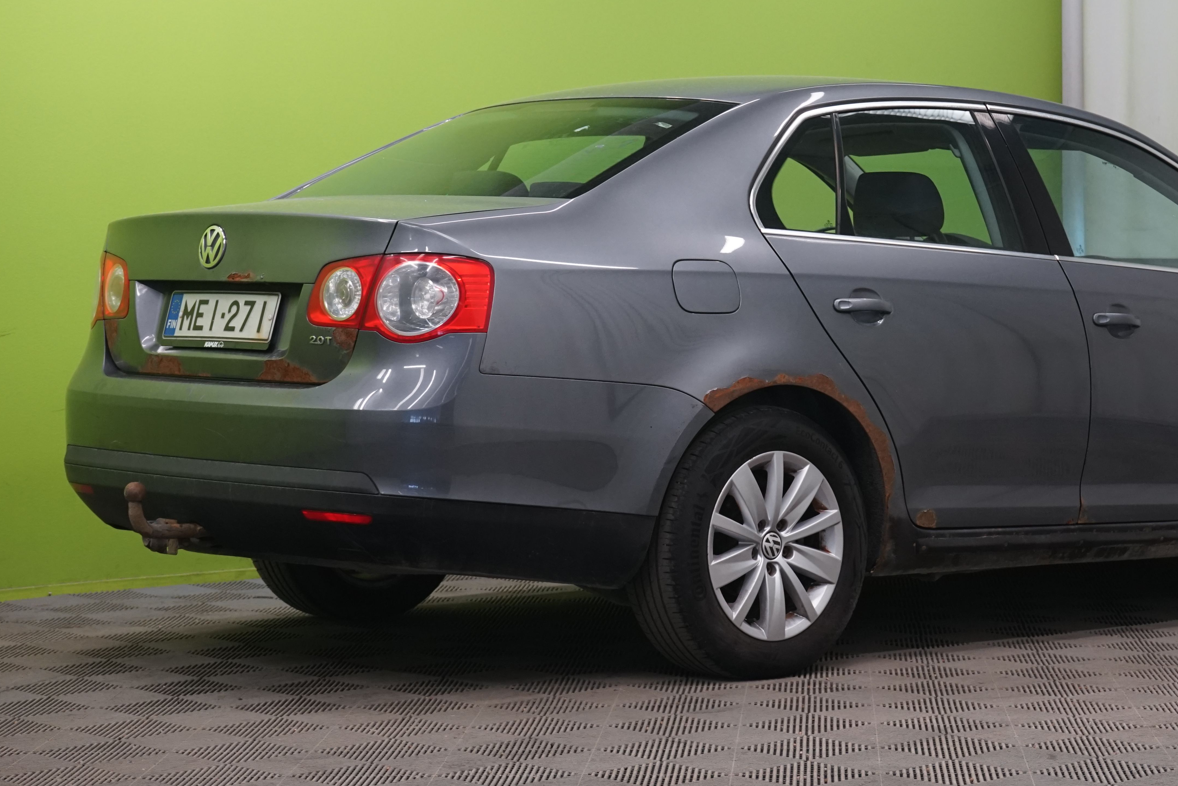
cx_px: 782
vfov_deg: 15.2
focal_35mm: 90
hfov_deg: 22.5
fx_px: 2945
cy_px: 259
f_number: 8
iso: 1250
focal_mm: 65
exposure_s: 1/20
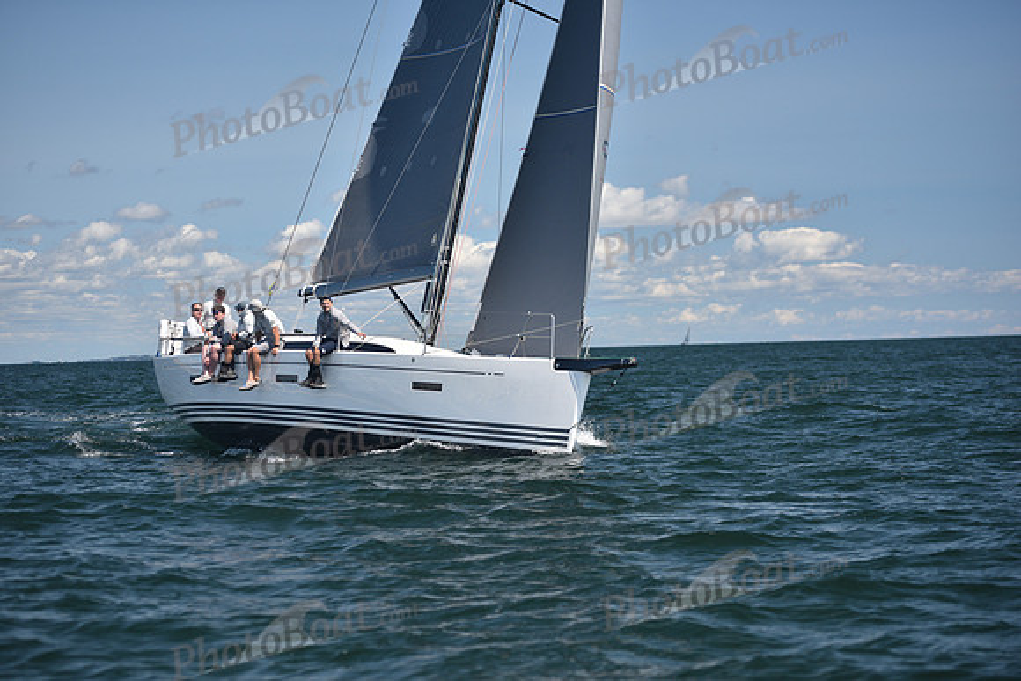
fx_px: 2553
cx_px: 510
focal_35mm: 90
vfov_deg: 15.2
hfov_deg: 22.6
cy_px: 340
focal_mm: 90
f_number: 3.2
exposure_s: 1/2000
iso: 250
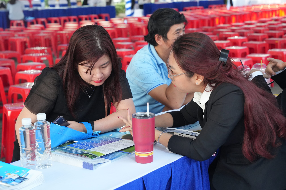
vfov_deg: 19.5
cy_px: 95
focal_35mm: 70
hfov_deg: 28.8
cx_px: 143
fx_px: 556
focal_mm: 70
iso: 4000
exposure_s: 1/250
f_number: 5.6
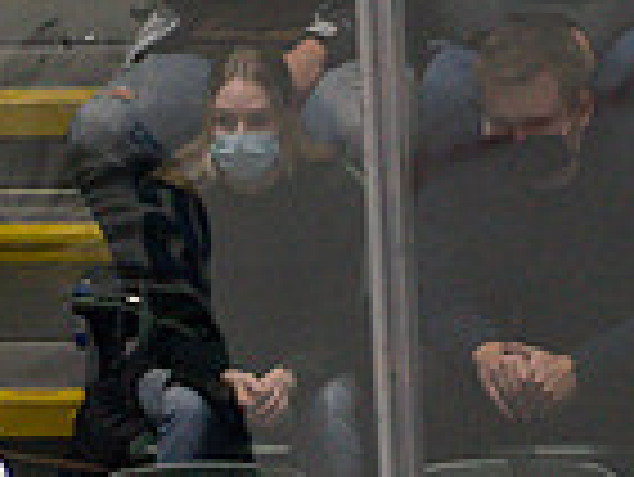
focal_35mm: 1681
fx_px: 30814
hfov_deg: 1.2
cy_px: 744
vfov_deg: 0.9
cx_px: -115
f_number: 4
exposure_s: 1/800
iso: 2500
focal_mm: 280
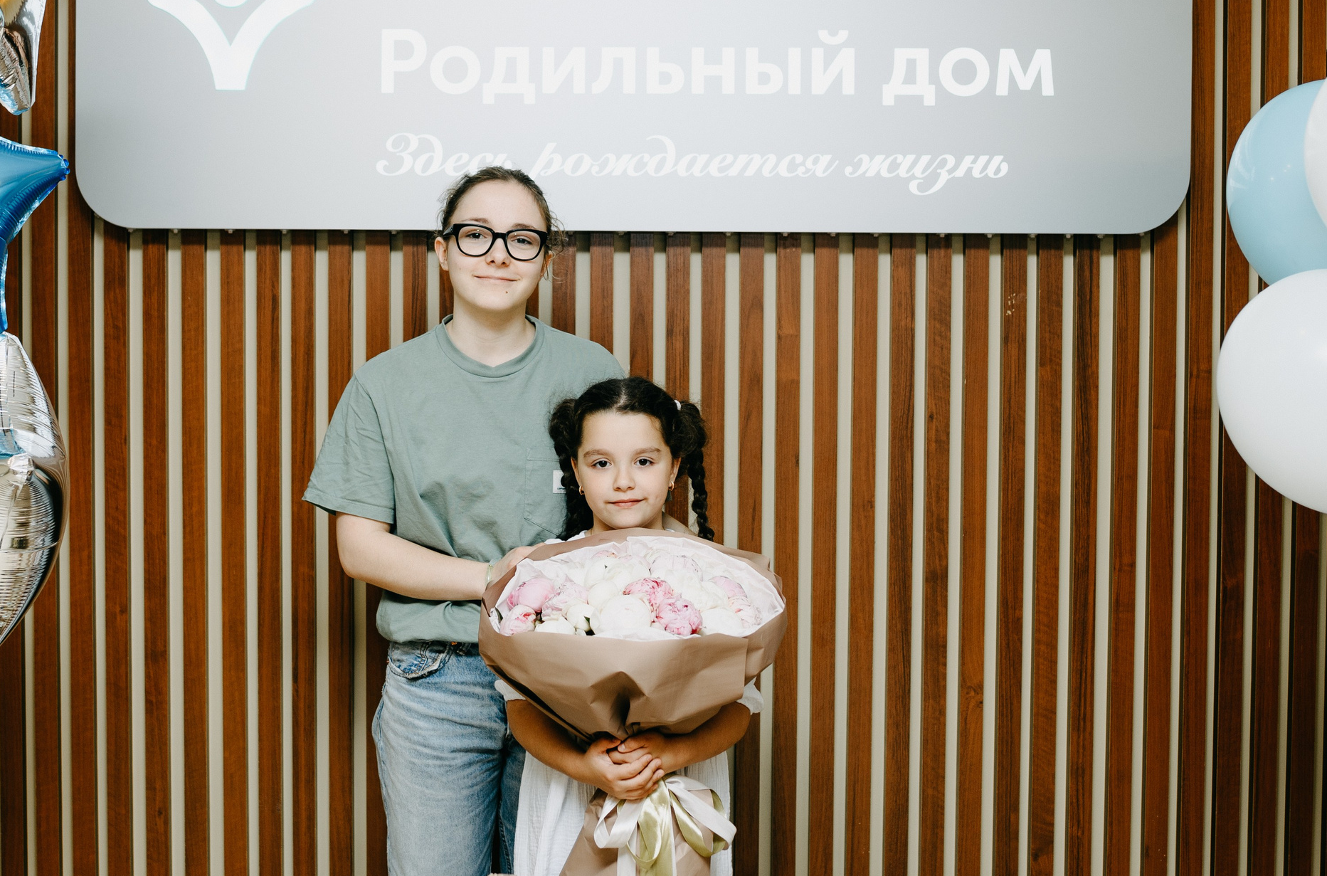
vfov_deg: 24.4
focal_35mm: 55
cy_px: 325
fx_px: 2021
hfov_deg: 36.2
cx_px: 524
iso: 125
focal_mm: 35
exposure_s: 1/160
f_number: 3.2
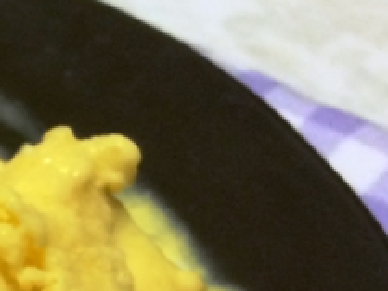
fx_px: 1593
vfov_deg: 9.9
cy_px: 517
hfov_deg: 12.2
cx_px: -395
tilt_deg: -46.4
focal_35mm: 142
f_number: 2.2
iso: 125
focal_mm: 4.15
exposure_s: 1/33
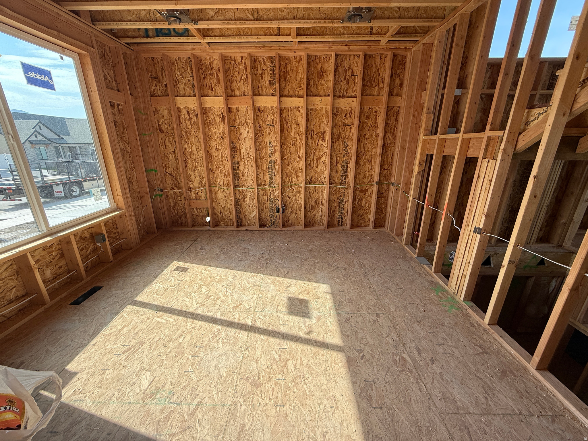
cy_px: 220
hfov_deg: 102.1
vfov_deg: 85.7
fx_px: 238
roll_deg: +0.9
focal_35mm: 14
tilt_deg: -17.3
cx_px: 294
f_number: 2.2
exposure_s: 1/224
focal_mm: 2.22
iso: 64
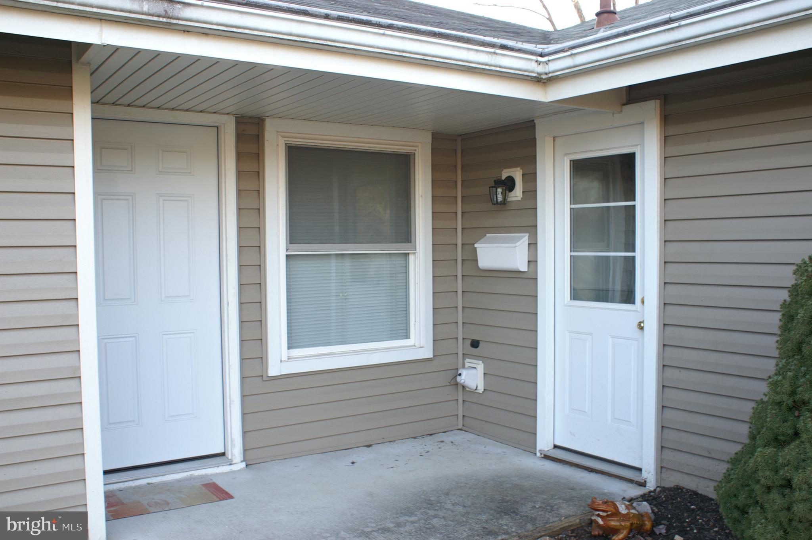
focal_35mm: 33
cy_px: 270
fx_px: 744
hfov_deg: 57.3
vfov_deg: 39.9
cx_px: 406
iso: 100
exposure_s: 1/40
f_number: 4.5
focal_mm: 22
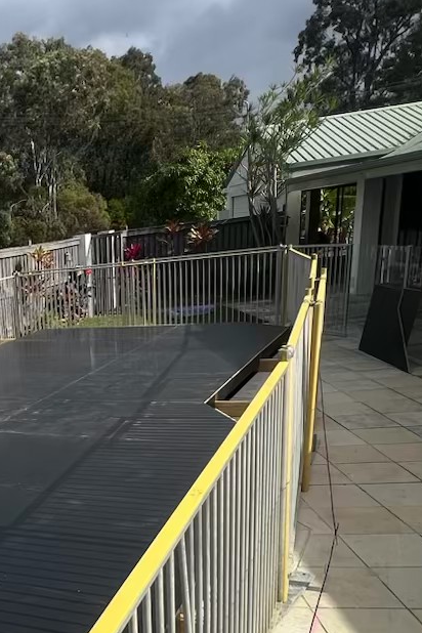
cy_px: 457
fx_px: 615
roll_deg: +6.5
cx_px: -96
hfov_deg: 31.2
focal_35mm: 35
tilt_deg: -17.3
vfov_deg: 52.6
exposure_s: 1/1309
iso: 32
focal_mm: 1.57
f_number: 1.8
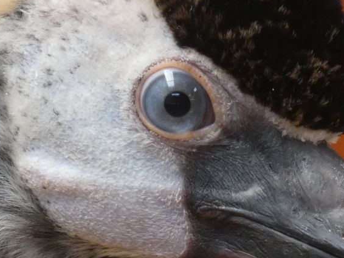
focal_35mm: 1188
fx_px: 11801
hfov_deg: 1.7
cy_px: 122
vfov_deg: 1.3
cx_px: 224
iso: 500
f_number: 5.6
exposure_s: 1/80
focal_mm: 62.7
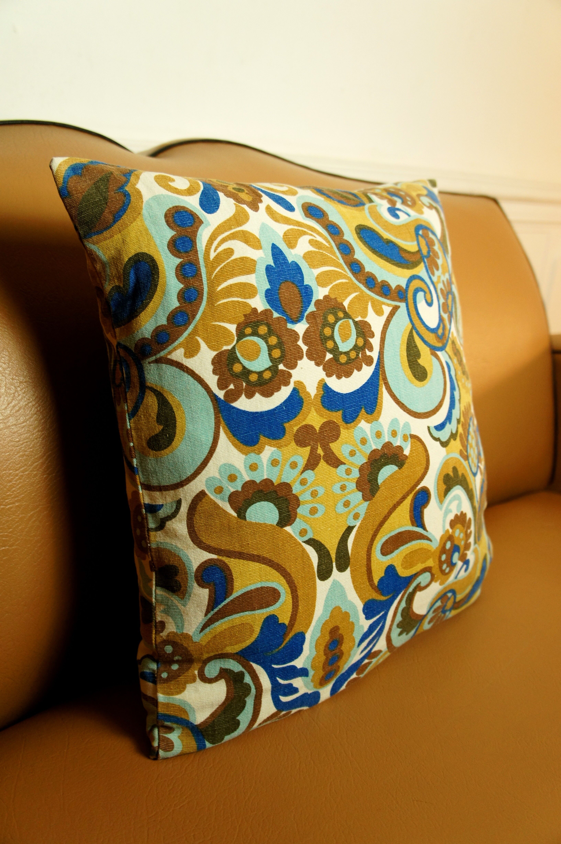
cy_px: 422
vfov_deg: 57.3
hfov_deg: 39.9
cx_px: 280
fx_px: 773
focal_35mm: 33
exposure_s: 1/60
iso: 800
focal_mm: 22
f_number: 4
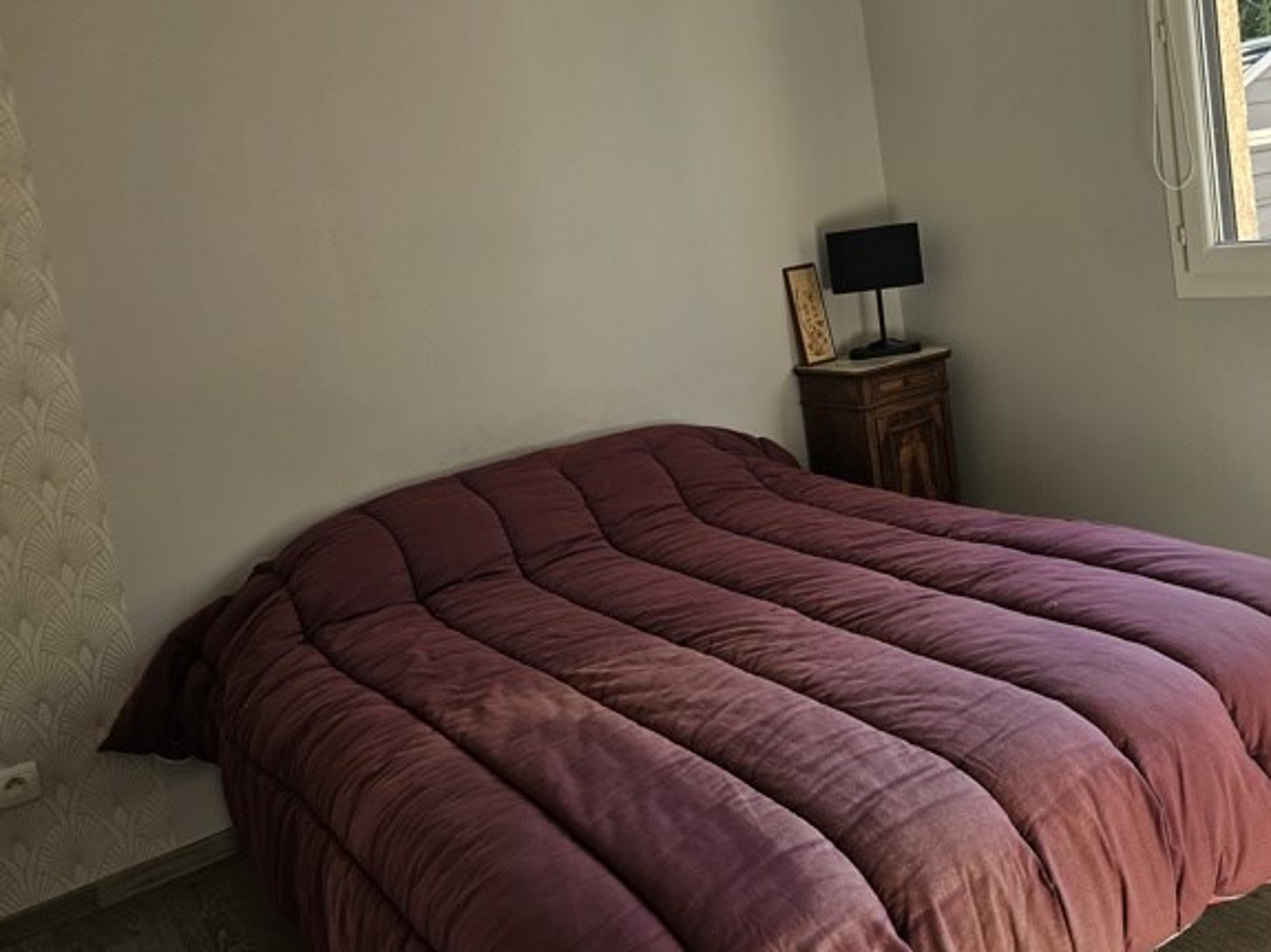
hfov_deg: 55.8
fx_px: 1175
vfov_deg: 43.6
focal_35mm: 32
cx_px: 831
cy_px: 325
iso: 40
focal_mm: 5.4
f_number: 1.8
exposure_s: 1/180
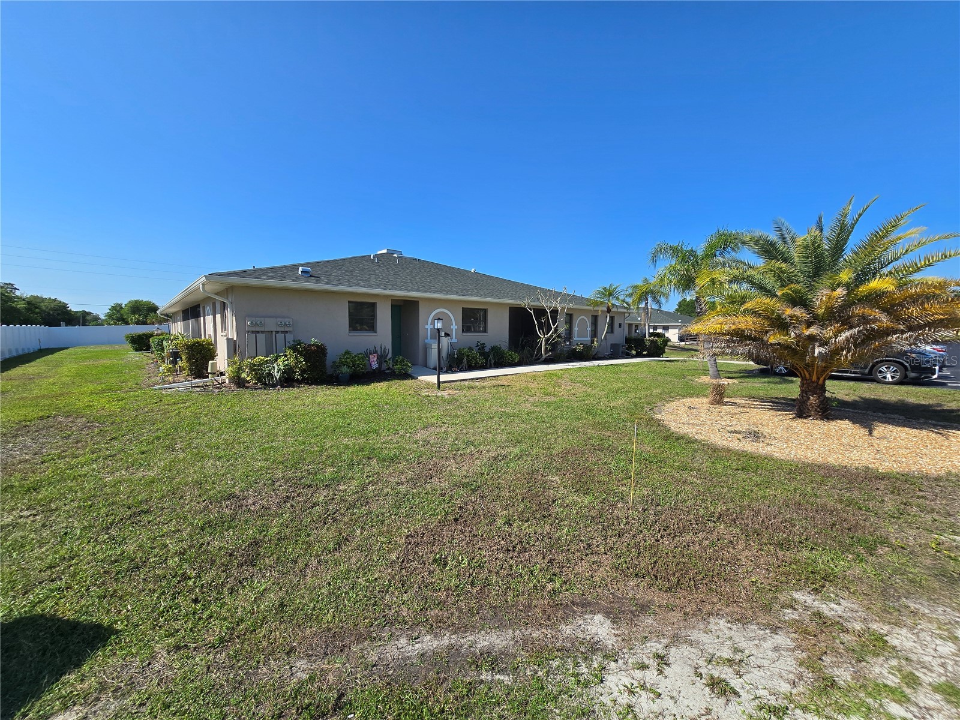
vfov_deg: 89.9
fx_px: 361
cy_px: 360
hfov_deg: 106.2
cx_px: 480
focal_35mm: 13
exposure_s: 1/2463
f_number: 2.2
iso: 50
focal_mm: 2.2
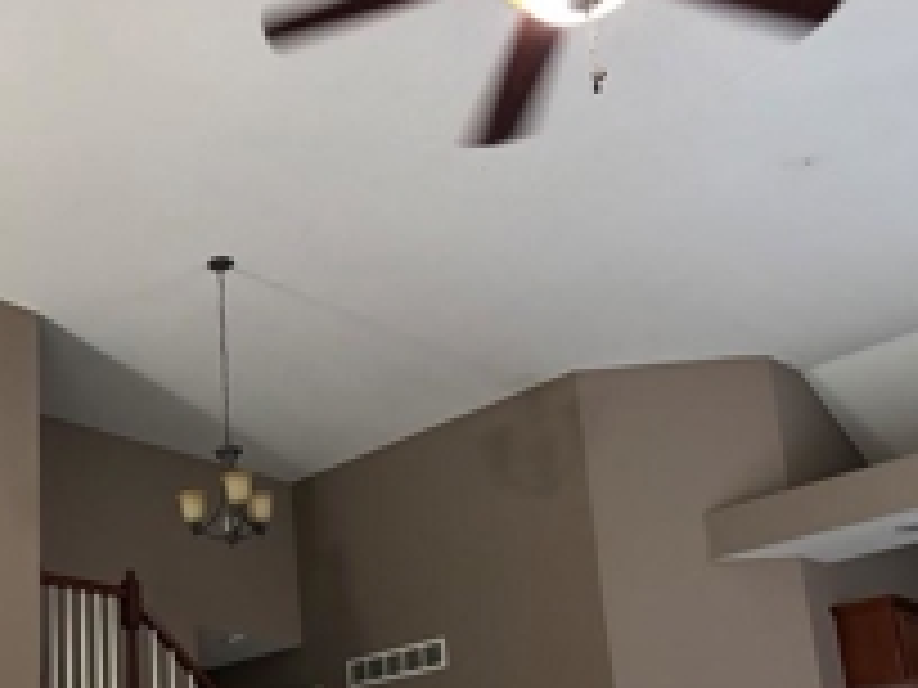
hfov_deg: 35.2
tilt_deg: +15.5
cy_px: 585
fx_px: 1352
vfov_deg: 27.8
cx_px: 81
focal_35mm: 51
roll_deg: +0.9
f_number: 1.6
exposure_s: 1/60
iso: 500
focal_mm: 5.96
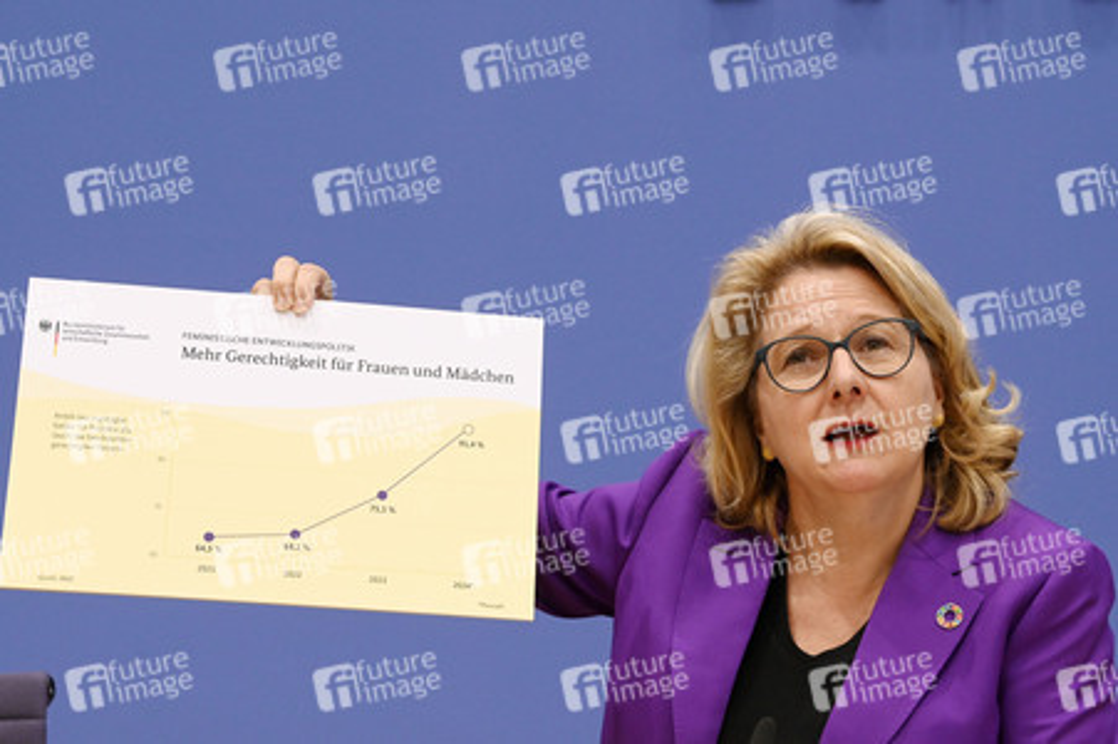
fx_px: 2669
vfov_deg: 15.9
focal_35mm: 86
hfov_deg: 23.7
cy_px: 372
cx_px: 559
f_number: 7.1
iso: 5000
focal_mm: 86
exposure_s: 1/500
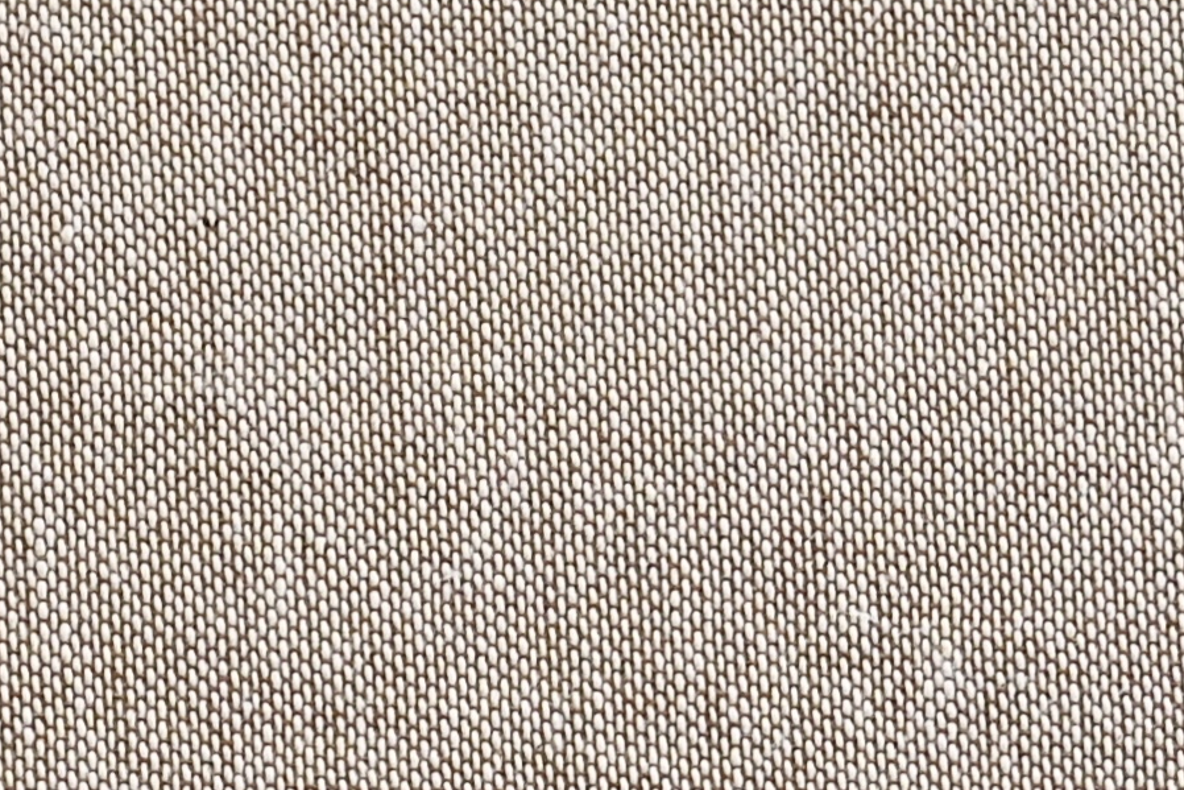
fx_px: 8223
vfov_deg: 5.3
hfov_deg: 8.2
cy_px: 1815
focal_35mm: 250
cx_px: 415
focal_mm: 40
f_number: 5.6
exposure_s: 1/125
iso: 720
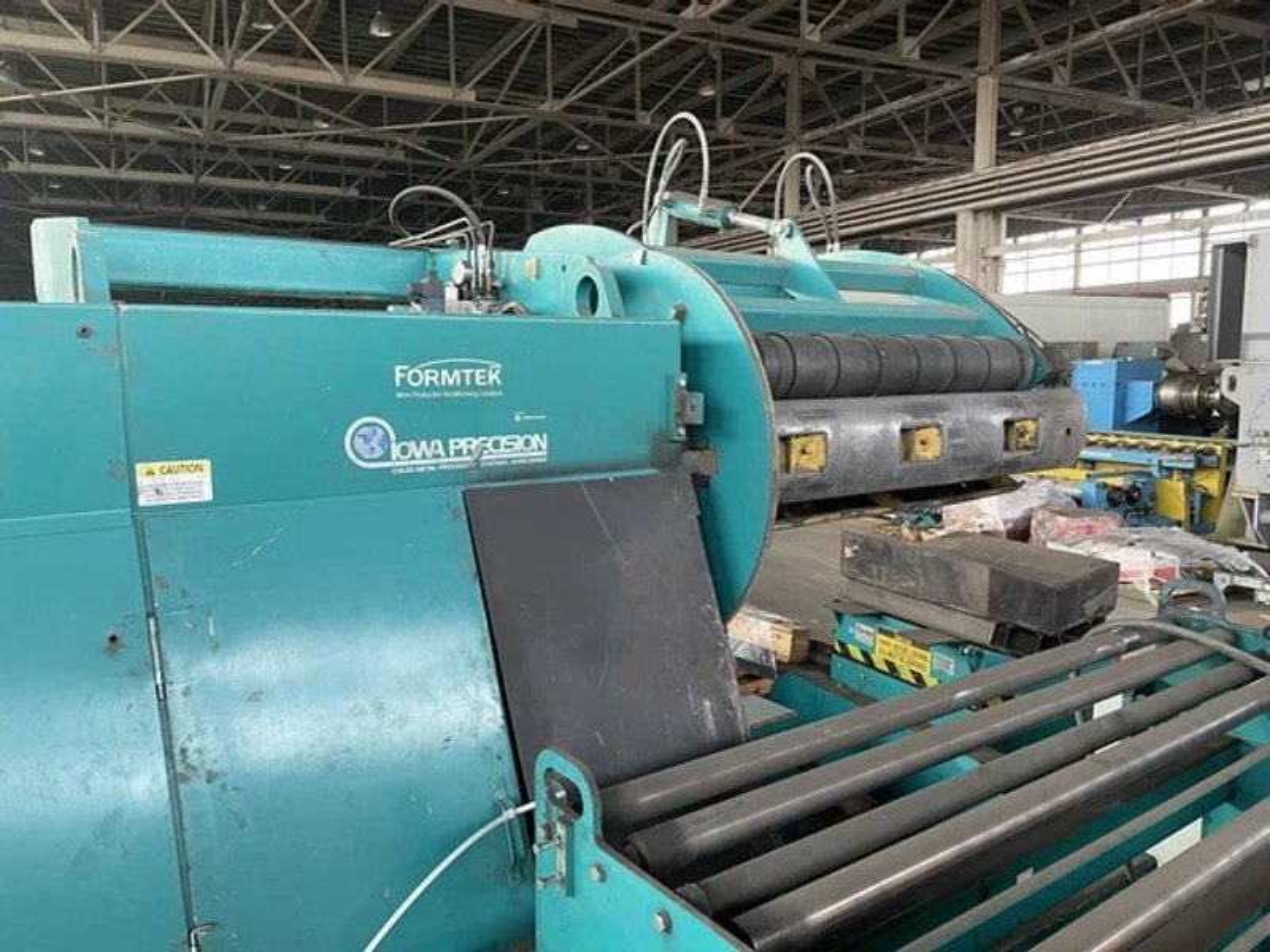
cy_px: 476
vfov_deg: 53.1
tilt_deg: -7.2
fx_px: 954
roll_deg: +0.9
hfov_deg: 67.3
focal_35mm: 26
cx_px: 635
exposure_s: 1/63
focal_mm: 4.2
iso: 125
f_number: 1.6
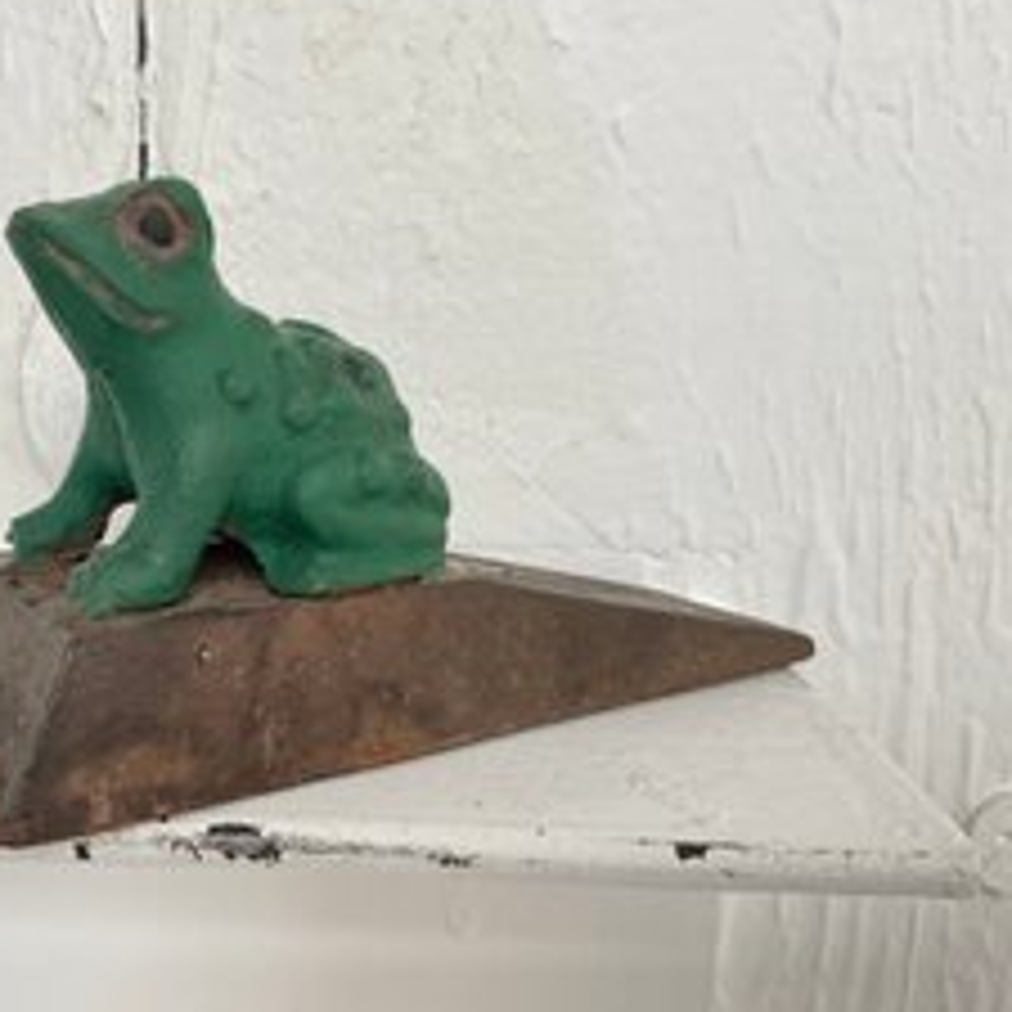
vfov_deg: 42.8
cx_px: 353
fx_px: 1290
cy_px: 443
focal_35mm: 39
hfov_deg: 42.4
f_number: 1.8
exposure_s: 1/119
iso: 64
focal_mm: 3
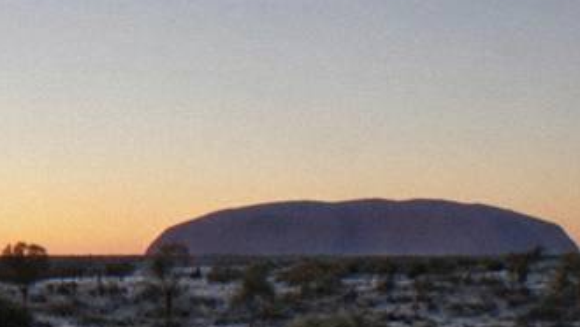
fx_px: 1954
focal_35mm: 127
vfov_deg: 9.3
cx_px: 28
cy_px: 501
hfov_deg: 16.6
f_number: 2.8
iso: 4000
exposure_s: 1/125
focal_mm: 40
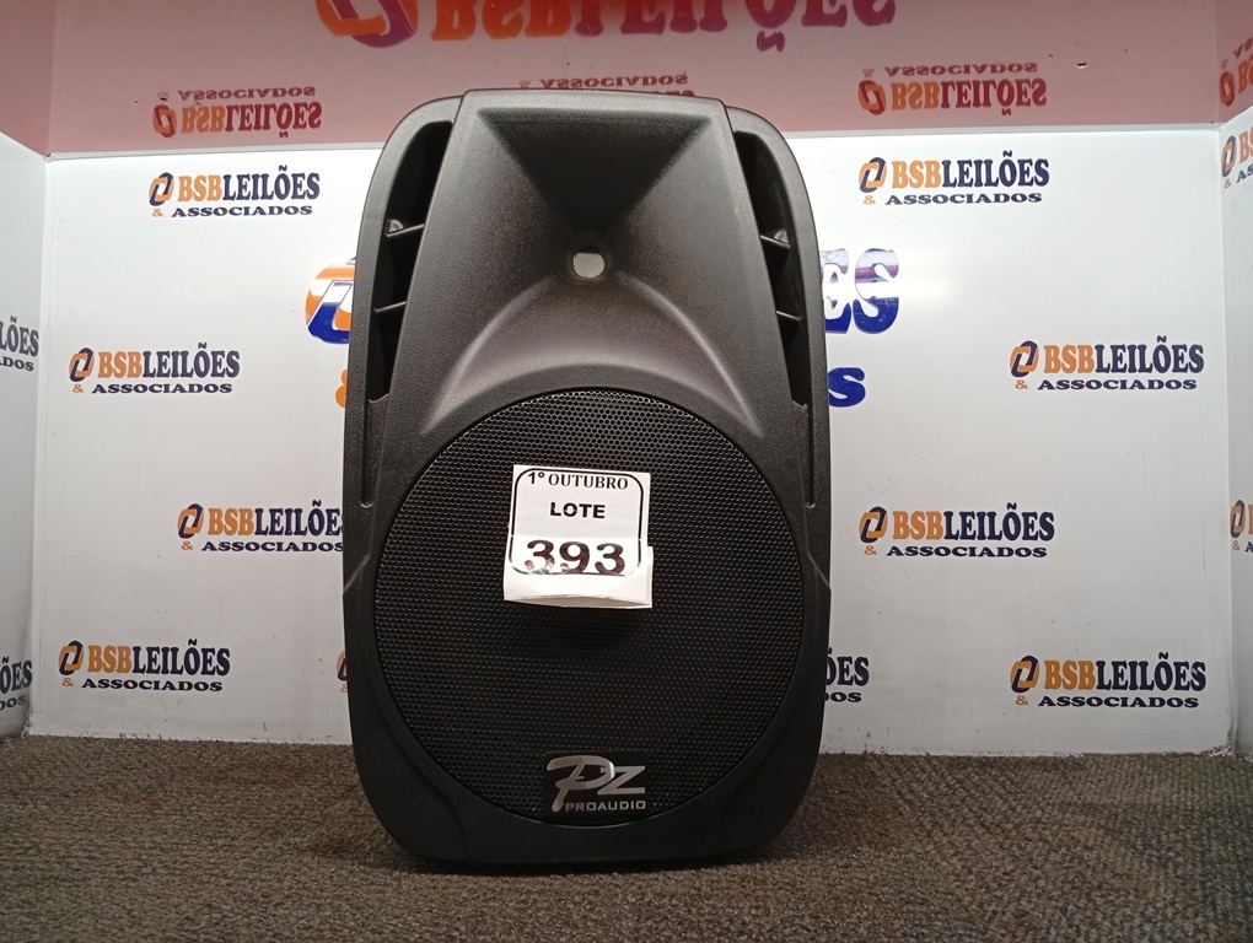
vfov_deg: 51.5
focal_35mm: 27
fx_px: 979
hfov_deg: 65.2
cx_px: 626
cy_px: 472
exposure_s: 1/30
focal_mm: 3.98
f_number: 1.8
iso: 296
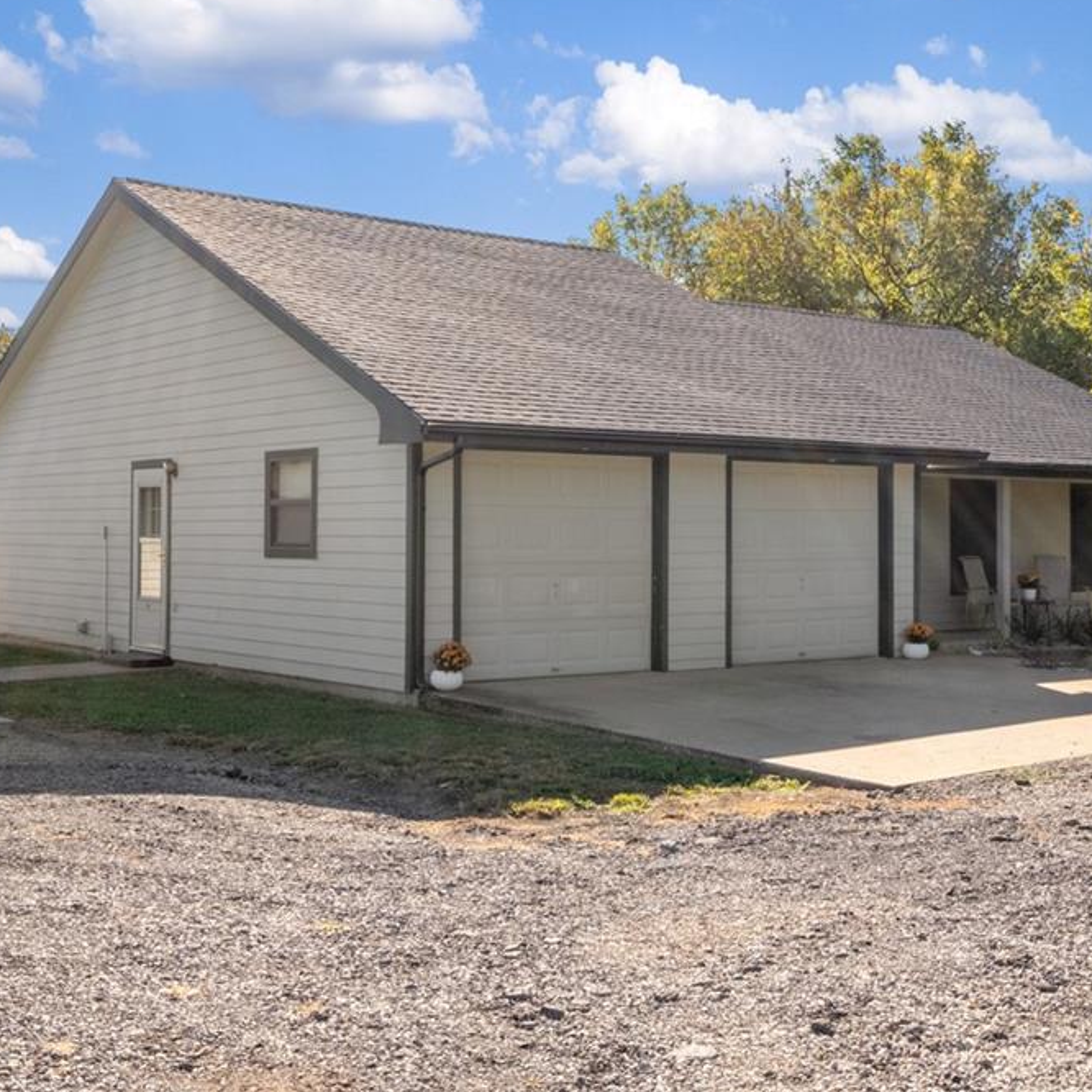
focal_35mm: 47
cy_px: 535
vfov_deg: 36.1
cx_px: 559
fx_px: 1677
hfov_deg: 36.1
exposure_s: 1/125
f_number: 16
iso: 400
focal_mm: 18
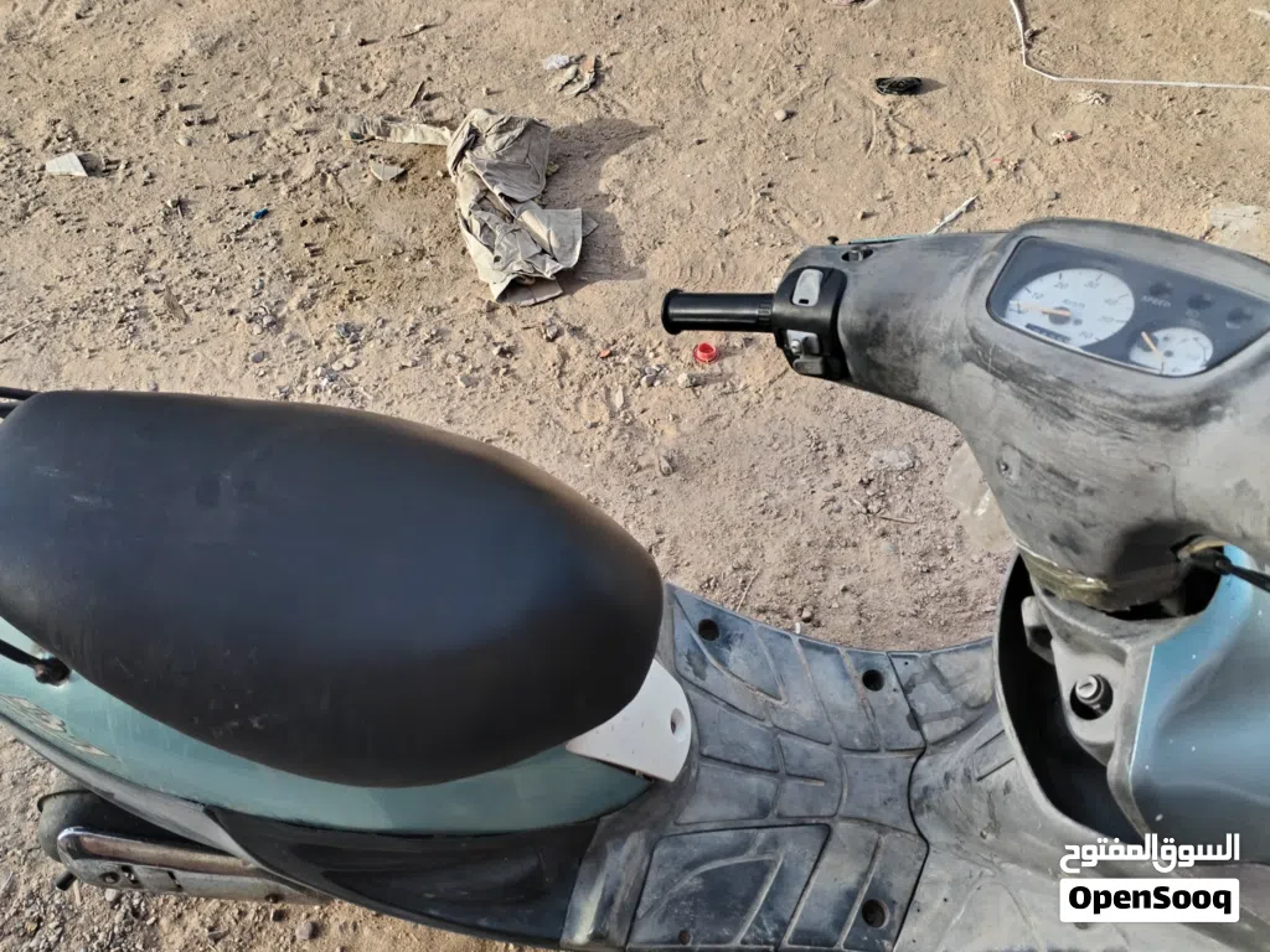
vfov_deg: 53.1
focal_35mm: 26
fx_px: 954
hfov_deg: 67.3
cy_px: 476
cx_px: 635
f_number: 1.8
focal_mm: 4.75
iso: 100
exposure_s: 1/231
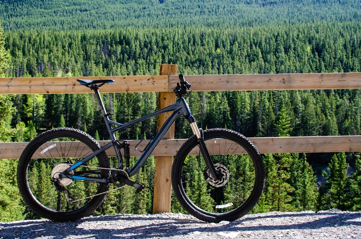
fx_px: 420
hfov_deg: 46.5
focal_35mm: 42
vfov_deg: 31.8
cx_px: 180
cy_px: 120
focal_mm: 28
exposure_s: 1/320
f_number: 9
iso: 400
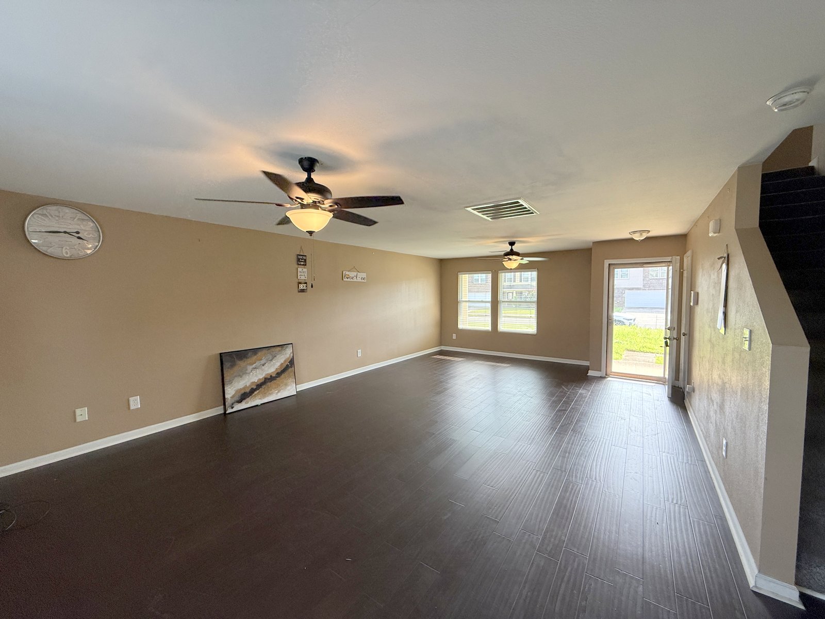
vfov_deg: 85.7
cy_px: 310
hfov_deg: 102.1
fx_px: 334
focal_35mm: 14
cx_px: 412
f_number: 2.2
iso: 125
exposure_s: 1/99
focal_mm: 2.22
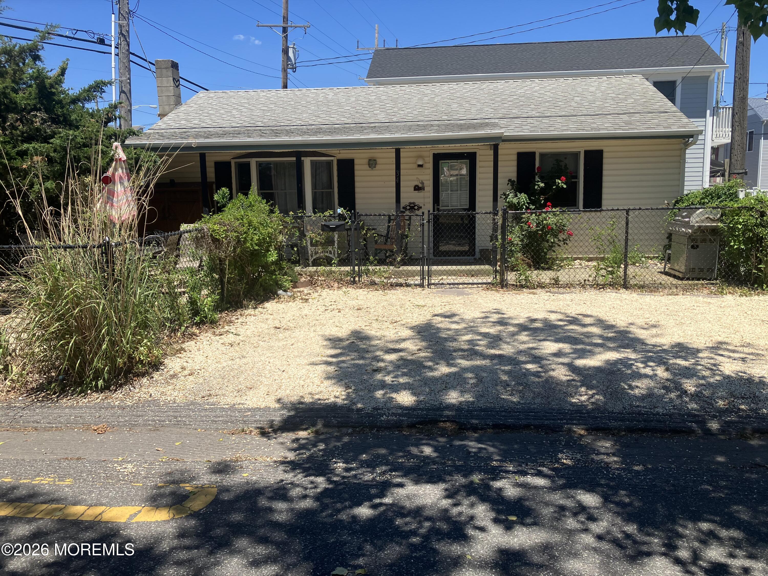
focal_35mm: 28
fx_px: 621
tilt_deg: -8.1
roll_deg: +1.0
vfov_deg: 49.7
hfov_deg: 63.4
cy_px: 288
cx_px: 384
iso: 32
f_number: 1.8
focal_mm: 3.99
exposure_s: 1/1799
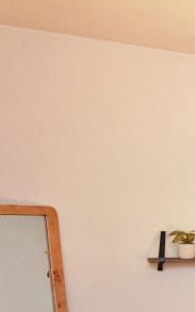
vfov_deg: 28.0
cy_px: 217
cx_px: 697
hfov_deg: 9.4
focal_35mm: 73
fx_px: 621
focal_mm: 14
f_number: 4
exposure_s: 1/60
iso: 800
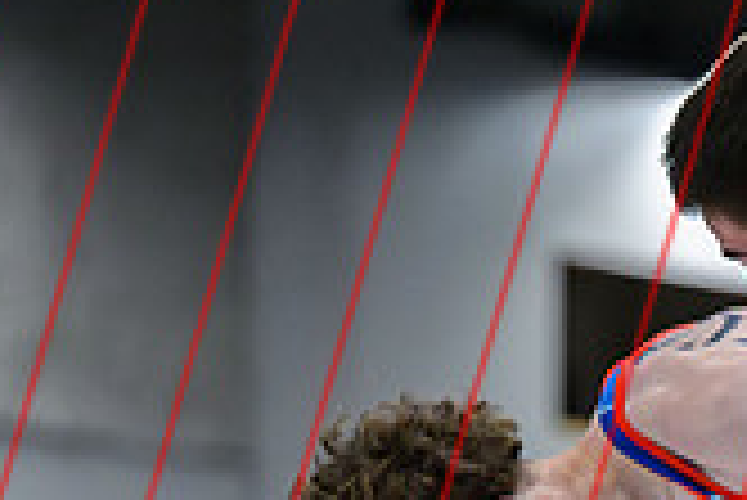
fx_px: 8639
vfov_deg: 3.3
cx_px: 1111
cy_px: 741
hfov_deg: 4.9
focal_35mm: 416
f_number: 2.8
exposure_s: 1/800
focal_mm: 99
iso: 8000
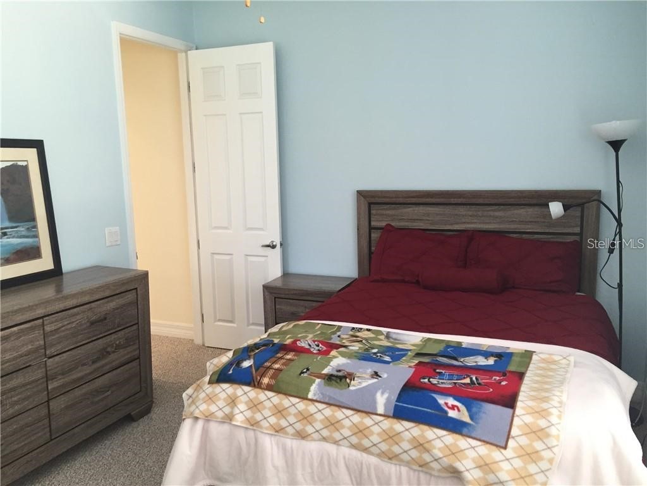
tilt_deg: -8.5
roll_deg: +0.2
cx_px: 324
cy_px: 243
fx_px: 542
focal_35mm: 29
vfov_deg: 48.2
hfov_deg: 61.7
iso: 50
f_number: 2.2
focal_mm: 4.15
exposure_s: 1/30
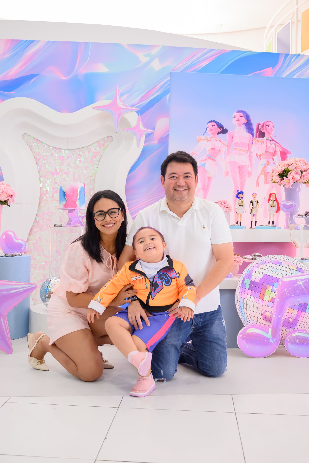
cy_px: 232
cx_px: 154
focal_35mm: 39
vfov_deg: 49.5
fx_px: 502
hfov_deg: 34.2
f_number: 4
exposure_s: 1/160
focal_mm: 39
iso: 2000
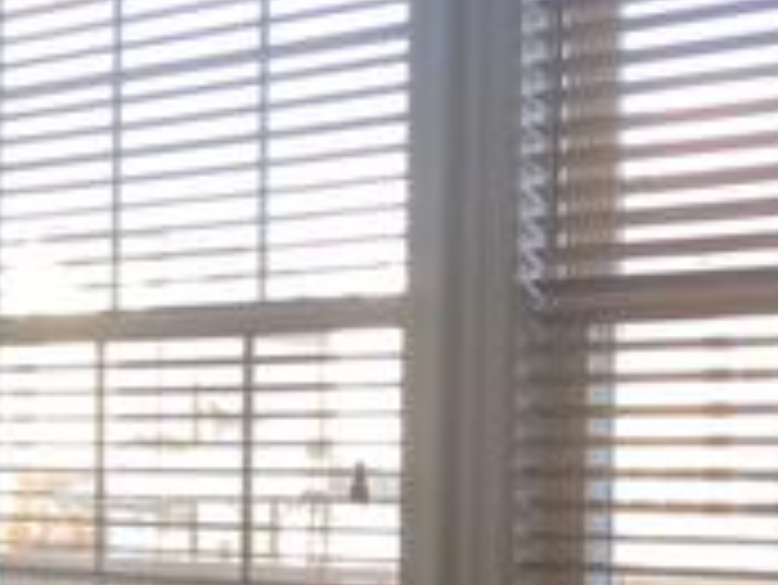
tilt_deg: -1.2
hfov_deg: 16.8
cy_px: 454
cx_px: -630
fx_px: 2159
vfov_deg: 15.3
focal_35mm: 96
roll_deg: -0.9
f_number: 1.8
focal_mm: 4.25
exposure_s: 1/120
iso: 40
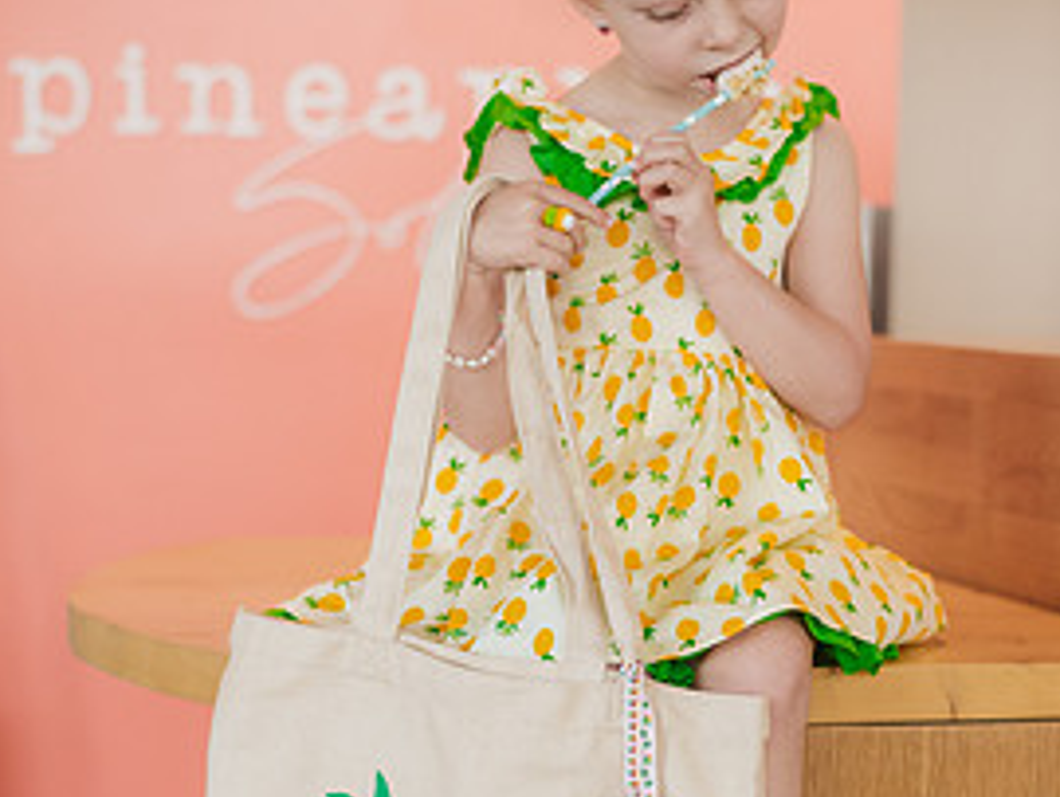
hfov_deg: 24.4
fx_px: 2452
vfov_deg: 18.3
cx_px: 550
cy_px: 660
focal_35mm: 80
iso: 1600
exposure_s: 1/320
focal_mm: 50
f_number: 2.5
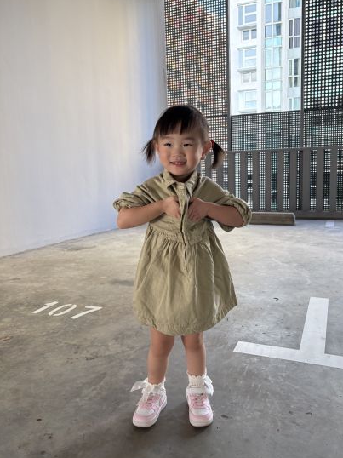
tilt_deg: -8.0
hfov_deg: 48.1
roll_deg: +1.8
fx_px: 383
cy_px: 219
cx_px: 188
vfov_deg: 61.7
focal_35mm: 29
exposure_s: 1/204
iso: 125
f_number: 1.6
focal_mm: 5.96
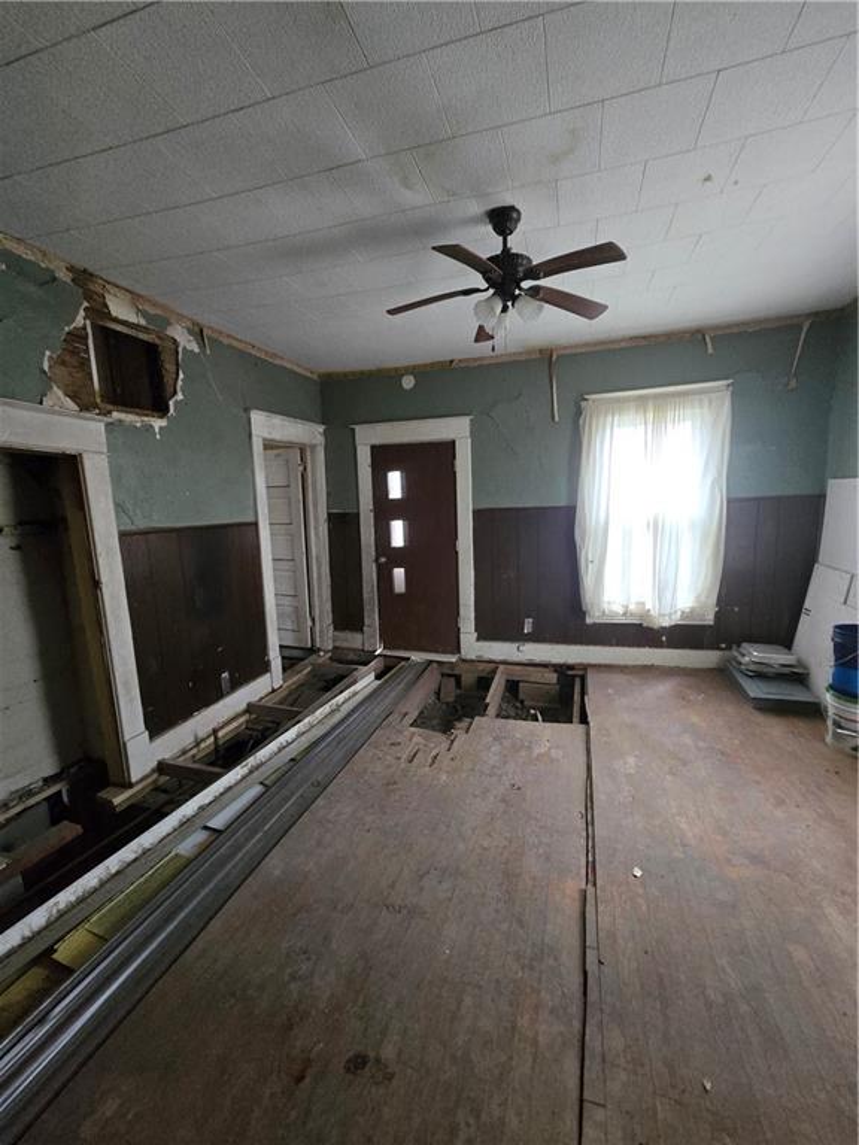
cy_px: 572
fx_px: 430
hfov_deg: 89.9
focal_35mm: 13
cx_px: 430
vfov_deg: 106.2
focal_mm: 2.2
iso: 1250
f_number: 2.2
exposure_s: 1/60
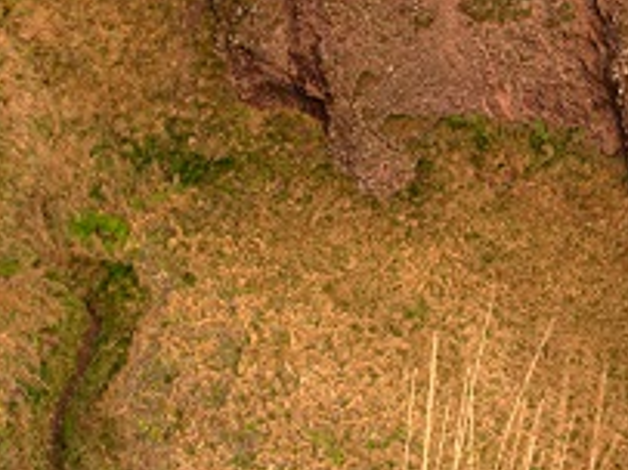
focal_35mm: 166
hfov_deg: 10.4
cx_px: 1482
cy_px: -549
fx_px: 3010
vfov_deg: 8.4
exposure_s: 1/20
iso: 100
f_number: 11
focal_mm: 35
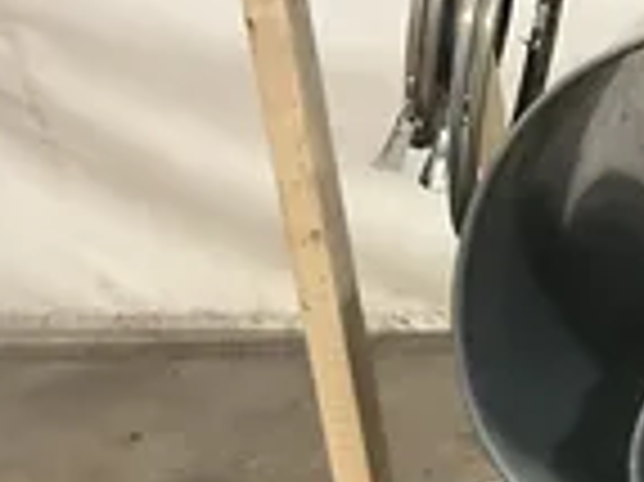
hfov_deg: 21.3
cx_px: 887
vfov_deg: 17.6
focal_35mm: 81
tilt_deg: -26.5
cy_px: 532
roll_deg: -0.4
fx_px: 1506
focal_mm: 3
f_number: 1.8
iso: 320
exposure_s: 1/30
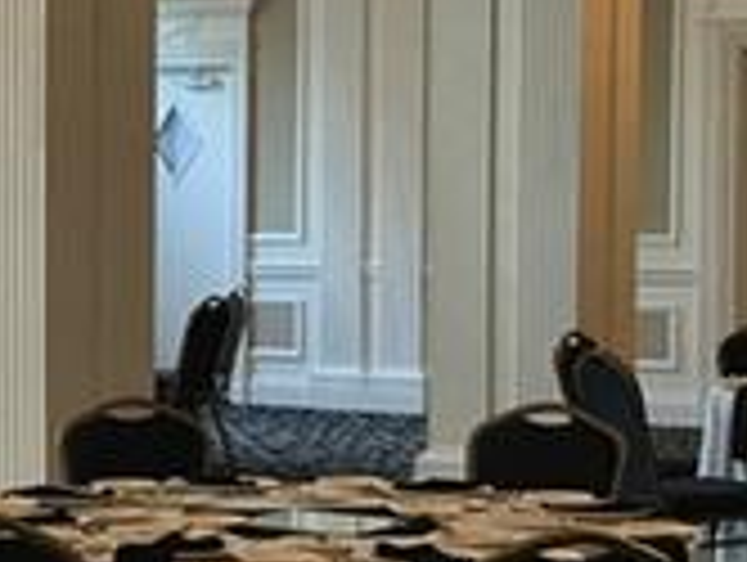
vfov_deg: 11.5
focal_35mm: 129
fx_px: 2788
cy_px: 369
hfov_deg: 14.7
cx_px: -178
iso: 40
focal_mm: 3.99
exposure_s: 1/20
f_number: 1.8
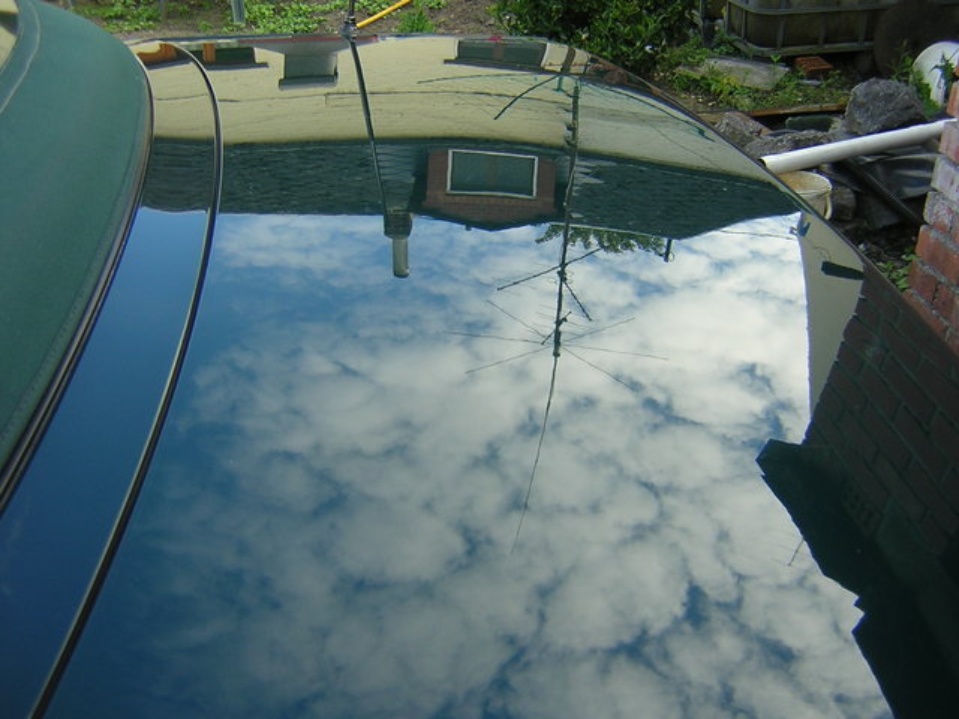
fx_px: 997
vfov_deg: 39.7
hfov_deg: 51.4
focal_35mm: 36
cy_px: 360
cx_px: 480
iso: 100
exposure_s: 1/143
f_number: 2.6
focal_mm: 4.7
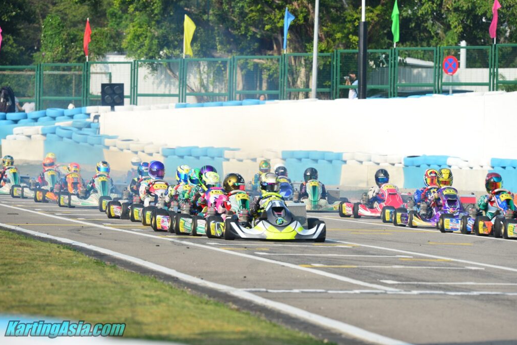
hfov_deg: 6.8
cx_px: 258
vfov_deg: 4.6
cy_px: 172
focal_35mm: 302
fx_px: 4338
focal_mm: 300
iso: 200
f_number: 8
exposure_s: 1/400
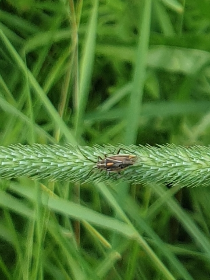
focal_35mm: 26
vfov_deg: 67.3
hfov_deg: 53.0
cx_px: 105
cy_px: 140
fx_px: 211
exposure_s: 1/234
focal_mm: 4.3
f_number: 2.4
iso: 50
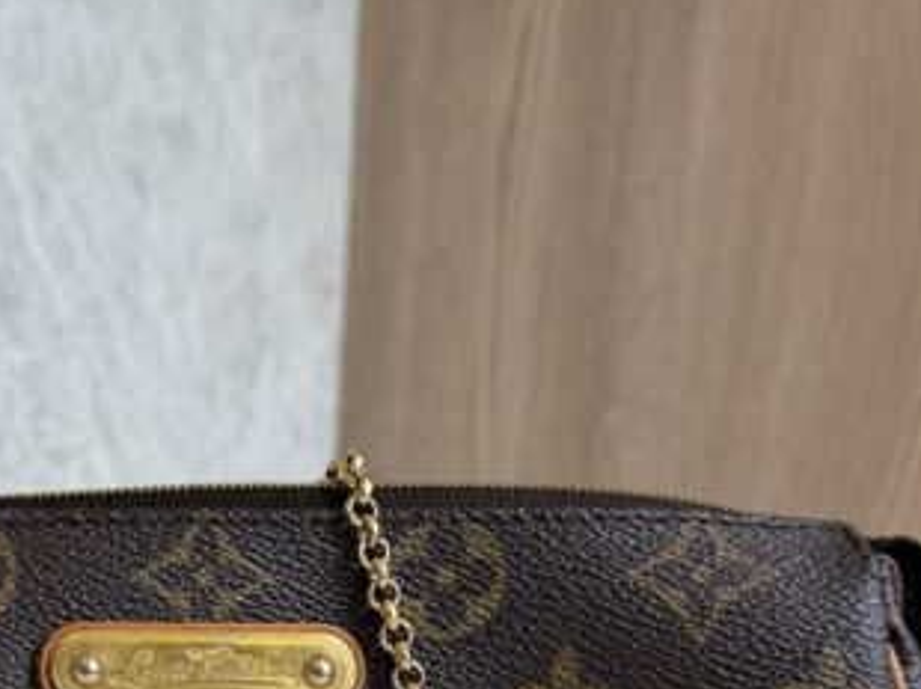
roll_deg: -2.2
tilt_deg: -17.5
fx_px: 1648
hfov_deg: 30.5
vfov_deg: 21.8
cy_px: 840
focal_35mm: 62
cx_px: 193
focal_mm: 6.76
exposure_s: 1/120
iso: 80
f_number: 1.78
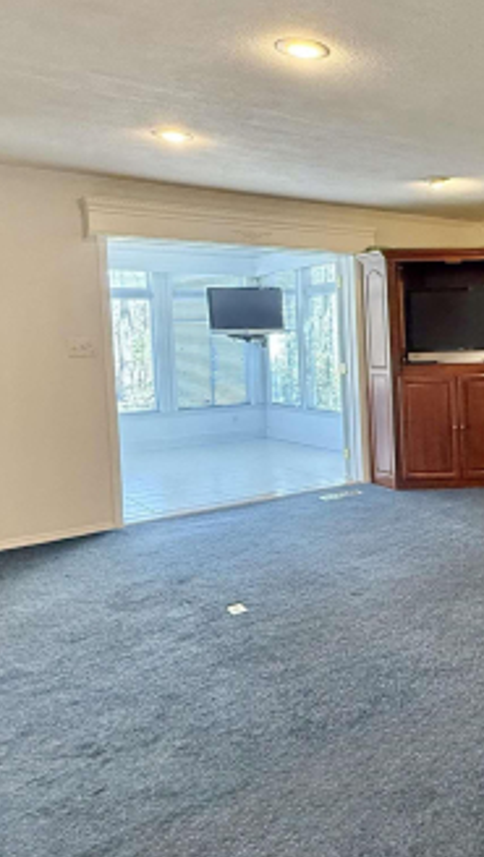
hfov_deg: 31.4
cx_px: 590
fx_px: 706
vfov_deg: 62.3
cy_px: 371
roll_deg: +0.9
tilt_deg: -3.0
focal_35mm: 31
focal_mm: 2.22
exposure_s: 1/120
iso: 500
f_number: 2.2
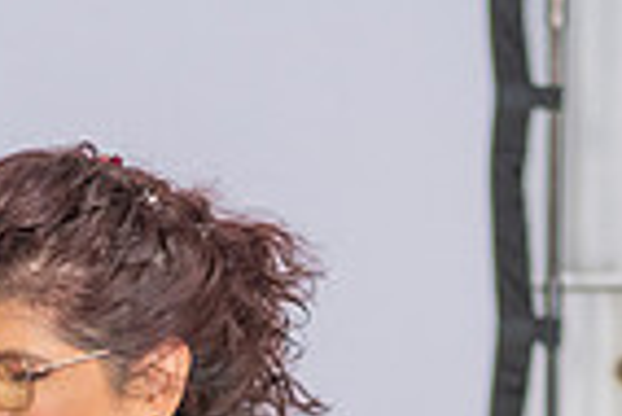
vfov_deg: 2.7
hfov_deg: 4.1
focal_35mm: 497
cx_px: -77
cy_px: 1167
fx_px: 8596
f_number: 3.5
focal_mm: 70
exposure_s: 1/160
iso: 500
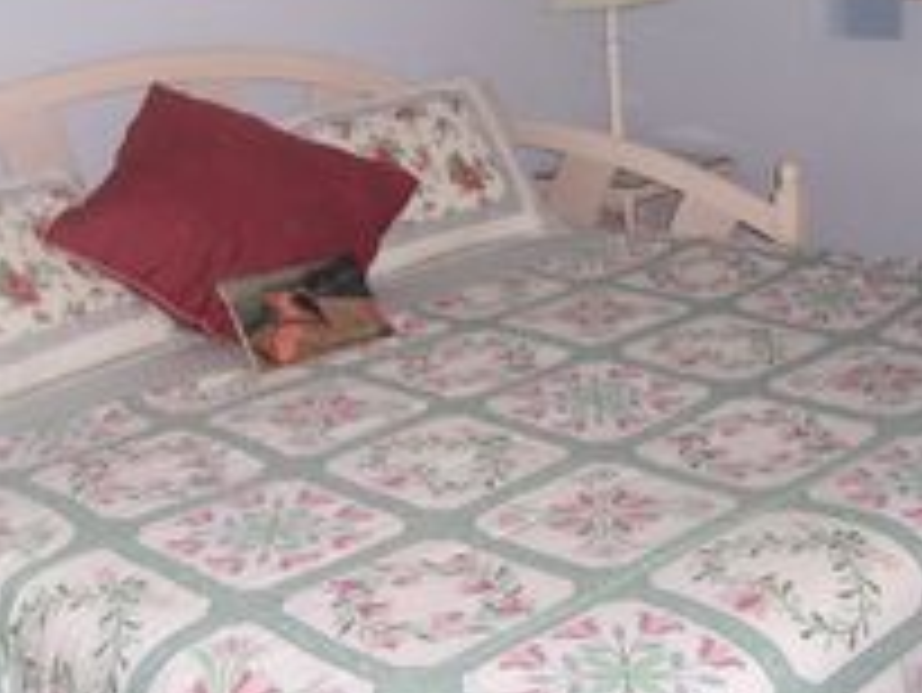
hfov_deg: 31.7
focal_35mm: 61
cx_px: 463
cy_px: 194
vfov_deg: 23.9
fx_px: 1626
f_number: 2.7
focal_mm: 5.6
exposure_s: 1/60
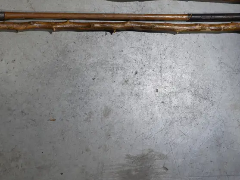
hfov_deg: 21.3
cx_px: 134
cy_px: 28
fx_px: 638
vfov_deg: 15.9
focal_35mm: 92
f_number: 5.3
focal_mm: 25
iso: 250
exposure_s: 1/60
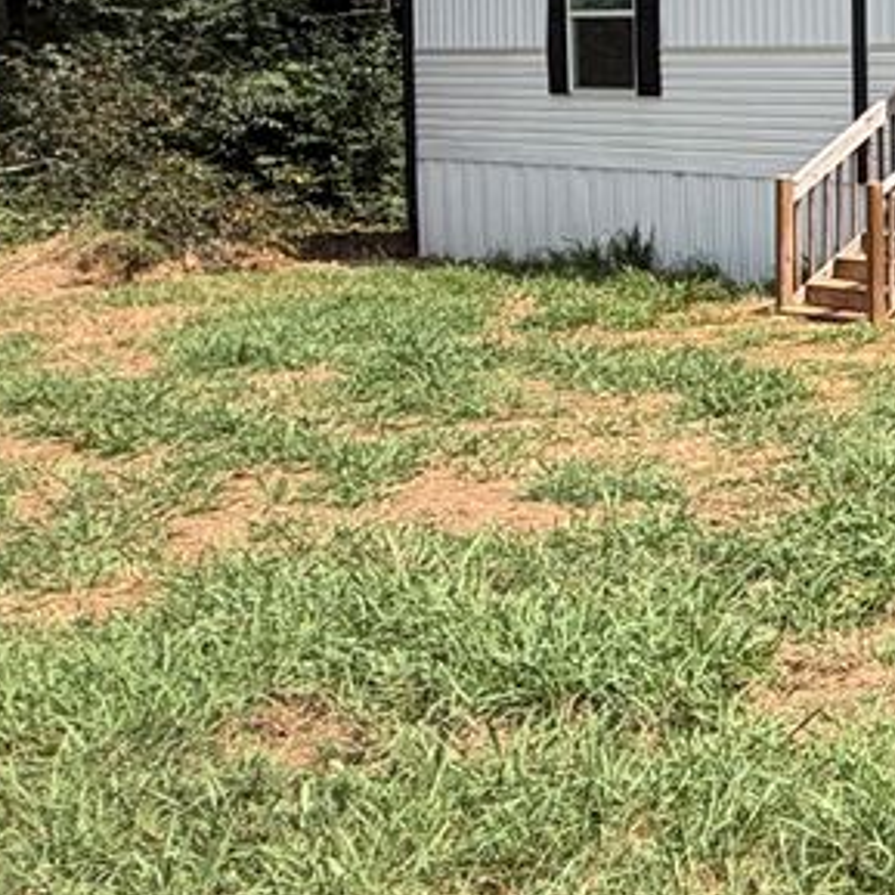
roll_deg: +0.1
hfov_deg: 20.1
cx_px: 1671
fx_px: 1667
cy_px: 146
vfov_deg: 29.2
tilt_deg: -1.9
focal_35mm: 57
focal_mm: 2.22
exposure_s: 1/770
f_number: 2.2
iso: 25
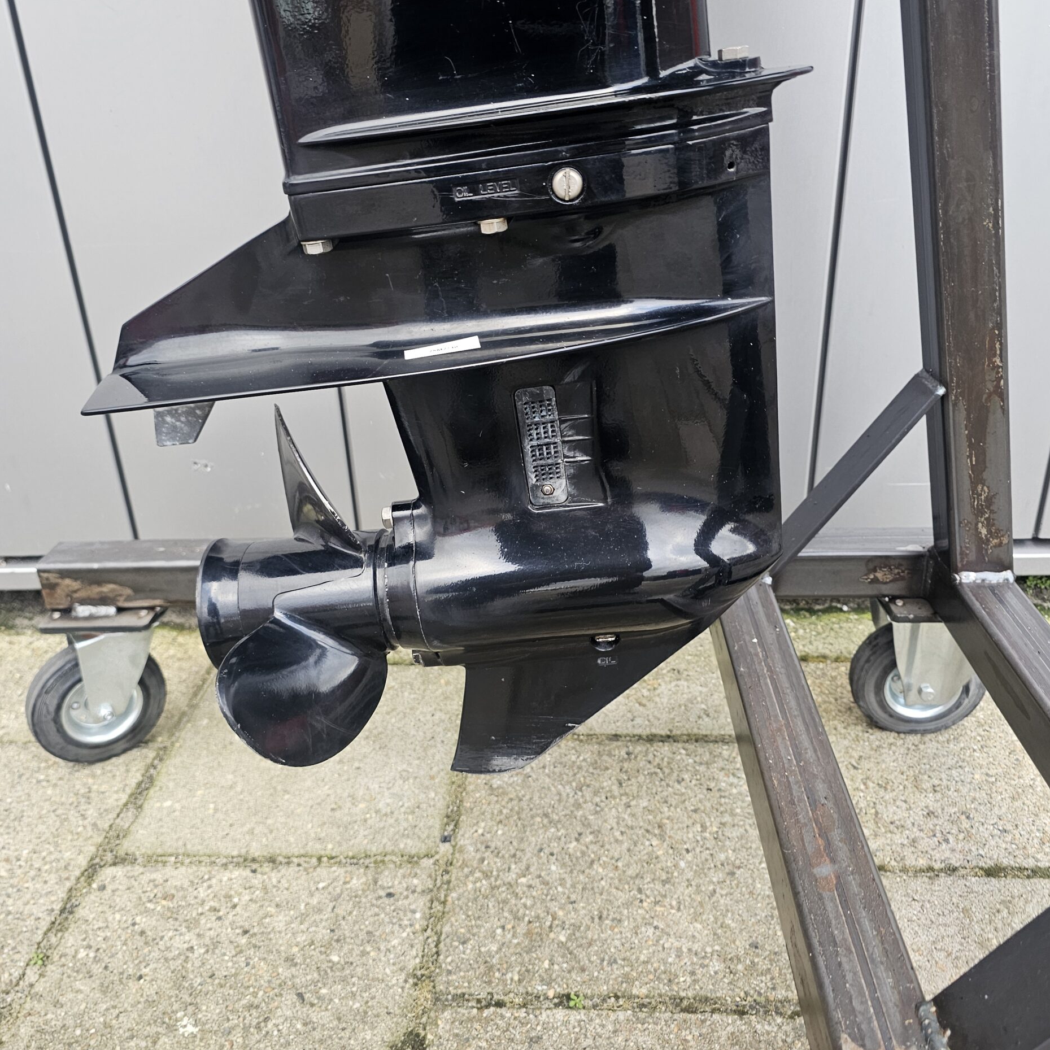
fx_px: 961
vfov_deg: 57.3
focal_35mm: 28
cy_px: 530
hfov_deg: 57.3
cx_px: 542
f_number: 1.7
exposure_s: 1/100
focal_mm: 6.3
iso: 125
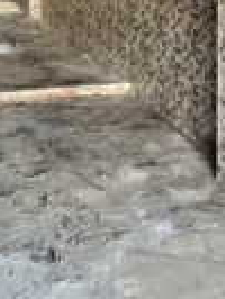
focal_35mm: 72
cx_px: -43
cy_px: -97
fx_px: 623
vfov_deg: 23.6
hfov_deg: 19.3
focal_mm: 6.76
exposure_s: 1/68
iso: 200
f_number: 1.78
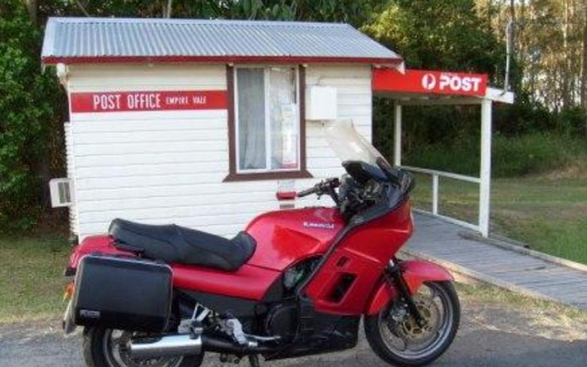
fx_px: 608
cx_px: 295
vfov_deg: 33.5
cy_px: 216
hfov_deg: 51.5
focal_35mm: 38
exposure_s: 1/180
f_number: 2.8
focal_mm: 5.8
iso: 80
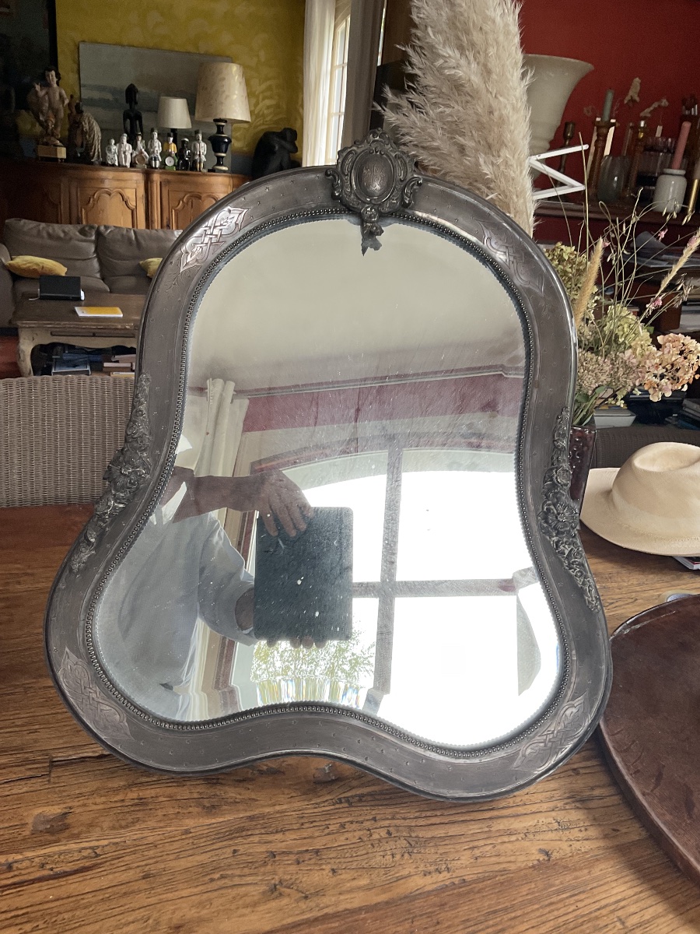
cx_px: 350
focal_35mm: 29
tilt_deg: -22.3
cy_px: 467
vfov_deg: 61.7
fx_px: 782
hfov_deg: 48.2
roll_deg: -5.0
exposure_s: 1/60
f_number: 1.8
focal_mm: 3
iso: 32
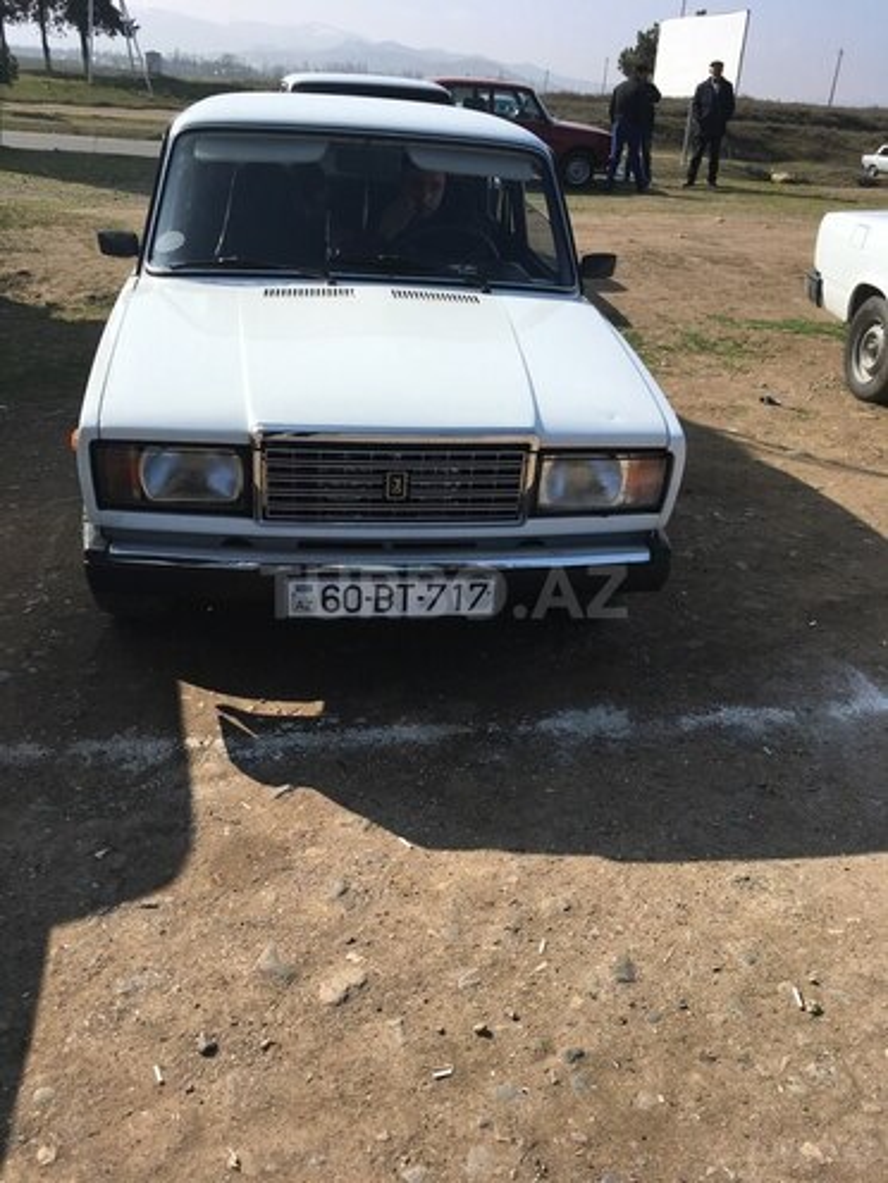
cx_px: 444
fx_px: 992
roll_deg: -2.4
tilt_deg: -25.6
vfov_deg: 61.7
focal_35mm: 29
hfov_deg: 48.2
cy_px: 592
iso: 25
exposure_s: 1/1876
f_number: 2.2
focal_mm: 4.15
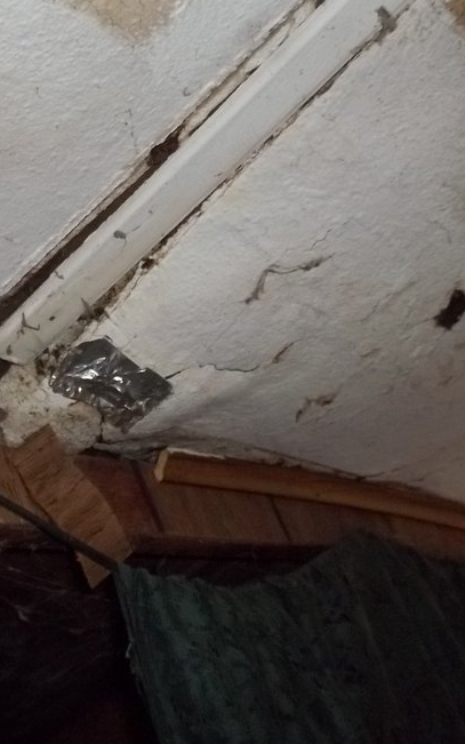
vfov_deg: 36.9
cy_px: 351
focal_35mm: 55
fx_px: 1115
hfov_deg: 23.3
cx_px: 106
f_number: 3.3
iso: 320
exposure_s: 1/30
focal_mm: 5.9
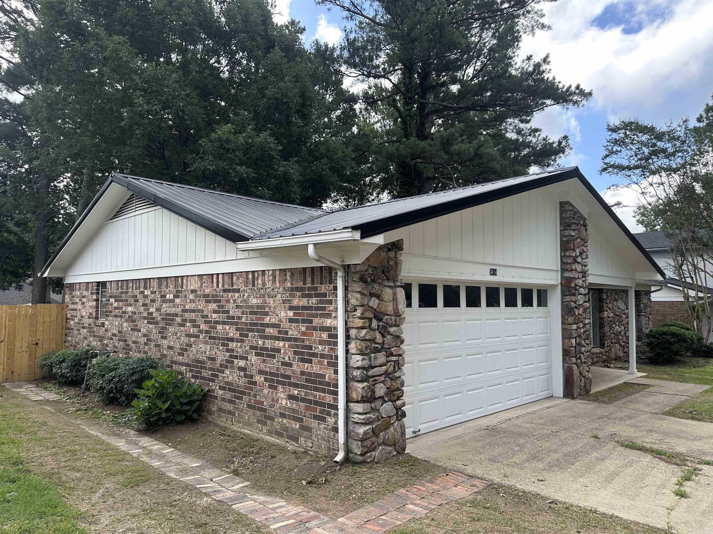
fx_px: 494
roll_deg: +0.1
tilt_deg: +3.7
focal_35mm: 24
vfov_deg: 56.8
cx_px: 356
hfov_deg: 71.6
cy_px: 267
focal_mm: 6.86
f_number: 1.78
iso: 80
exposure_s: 1/1050
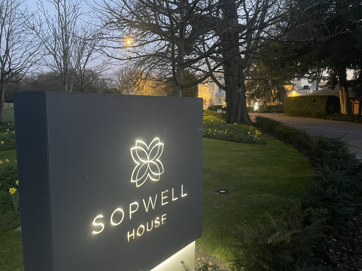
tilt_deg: -6.7
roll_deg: +0.9
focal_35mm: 26
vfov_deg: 53.1
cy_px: 136
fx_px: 272
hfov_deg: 67.3
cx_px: 181
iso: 640
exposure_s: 1/25
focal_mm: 4.2
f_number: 1.6
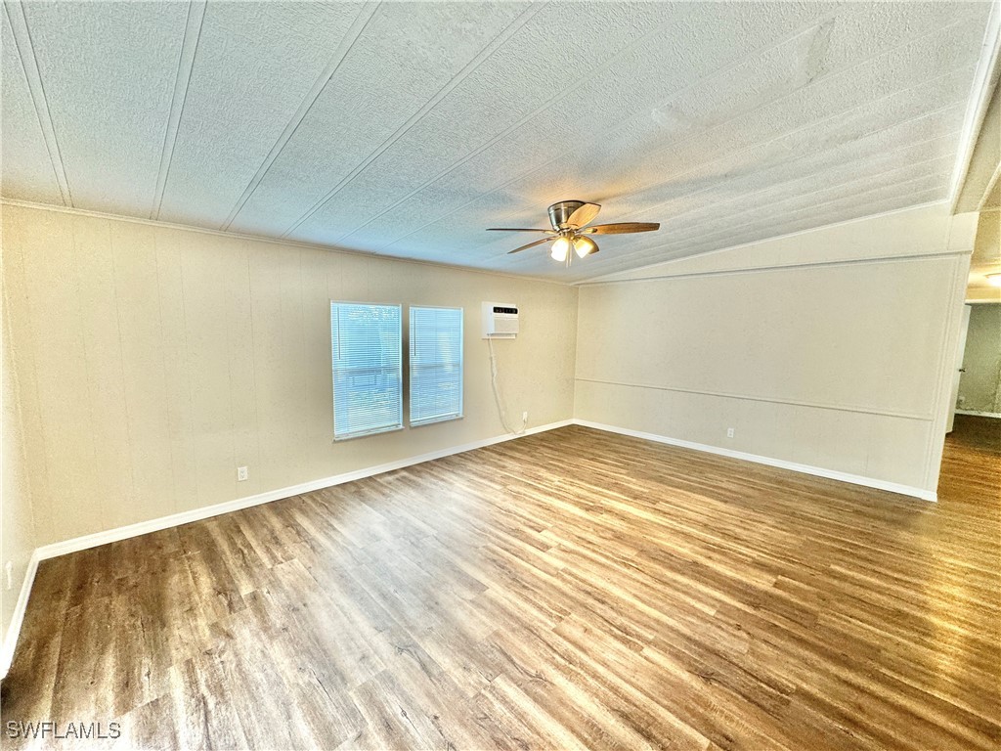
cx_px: 500
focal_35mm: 14
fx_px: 405
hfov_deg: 102.1
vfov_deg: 85.7
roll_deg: -0.7
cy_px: 376
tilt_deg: -5.9
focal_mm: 2.22
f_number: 2.2
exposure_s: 1/120
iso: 160
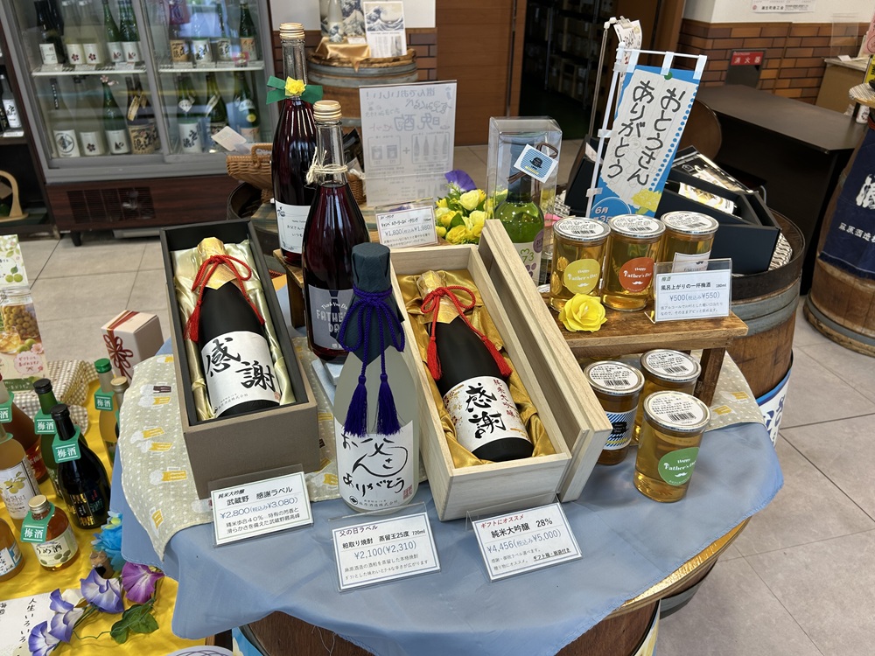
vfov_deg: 53.1
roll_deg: -0.4
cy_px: 328
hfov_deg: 67.3
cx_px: 438
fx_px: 657
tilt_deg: -31.0
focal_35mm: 26
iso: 40
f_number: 1.5
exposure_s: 1/100
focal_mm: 5.7
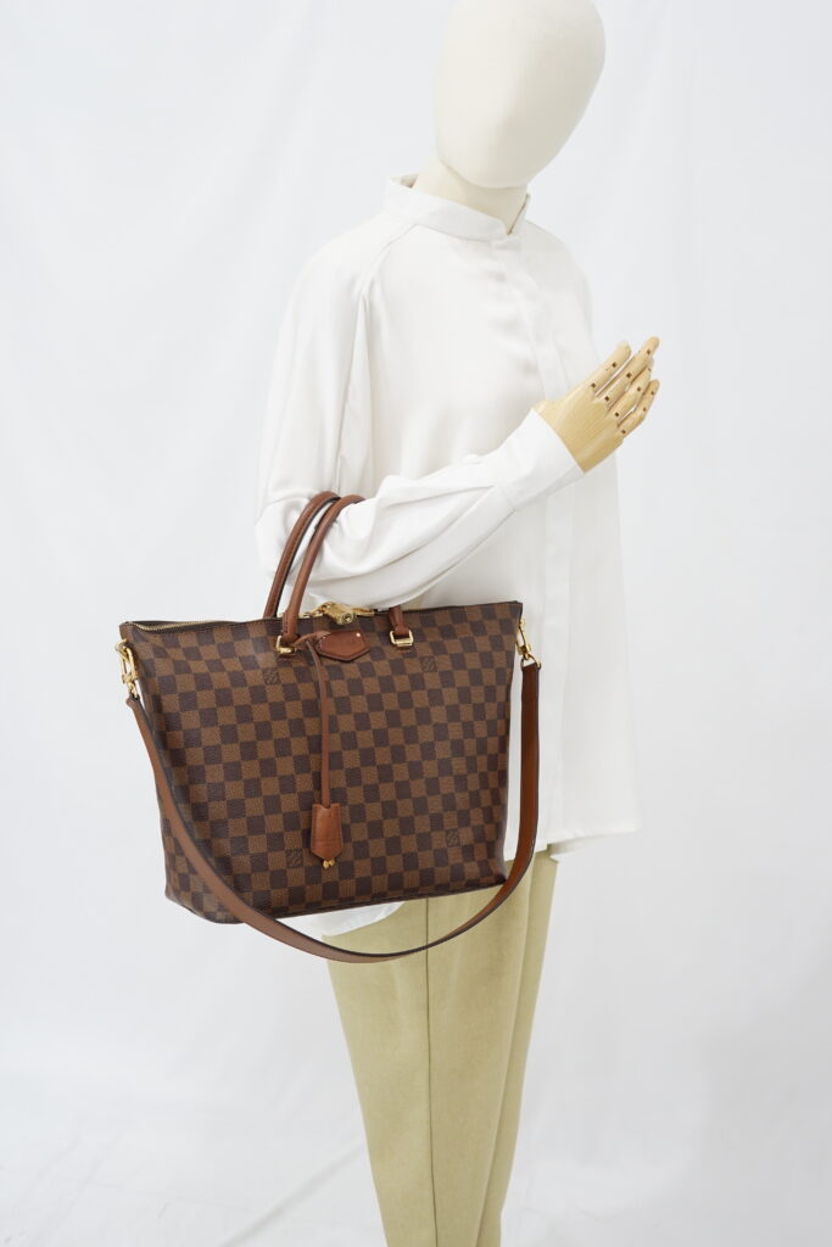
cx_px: 416
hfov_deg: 27.0
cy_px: 624
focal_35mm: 50
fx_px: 1733
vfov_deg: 39.6
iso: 640
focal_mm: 50
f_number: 6.3
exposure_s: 1/8
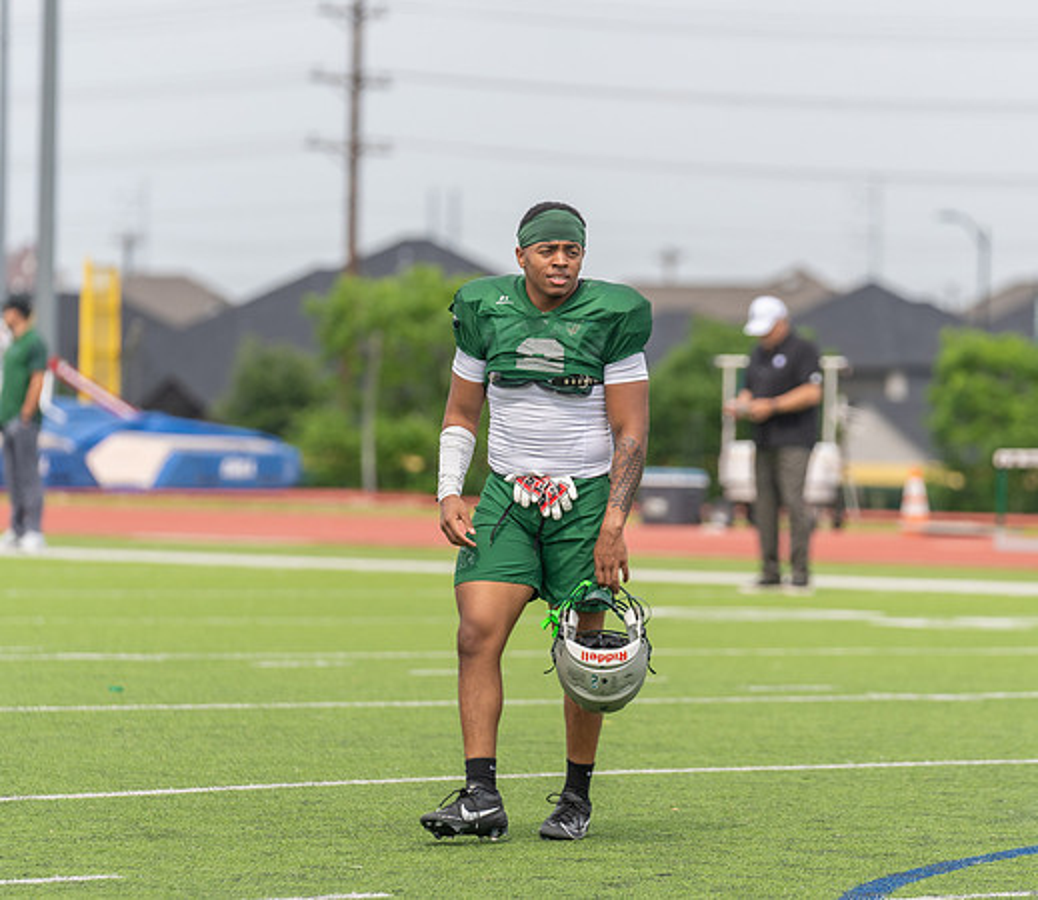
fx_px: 9133
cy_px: 458
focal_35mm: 288
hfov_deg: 6.5
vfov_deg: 5.6
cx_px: 552
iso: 160
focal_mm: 200
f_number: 3.5
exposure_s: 1/1250
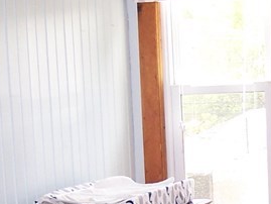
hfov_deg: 12.9
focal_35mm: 152
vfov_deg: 9.6
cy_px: 242
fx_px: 1191
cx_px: 226
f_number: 2.8
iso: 140
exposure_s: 1/60
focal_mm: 6.7
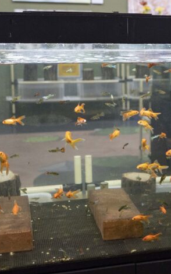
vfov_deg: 25.8
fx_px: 596
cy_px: 117
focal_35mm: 80
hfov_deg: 15.4
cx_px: 233
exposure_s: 1/160
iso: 4000
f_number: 5
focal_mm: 36
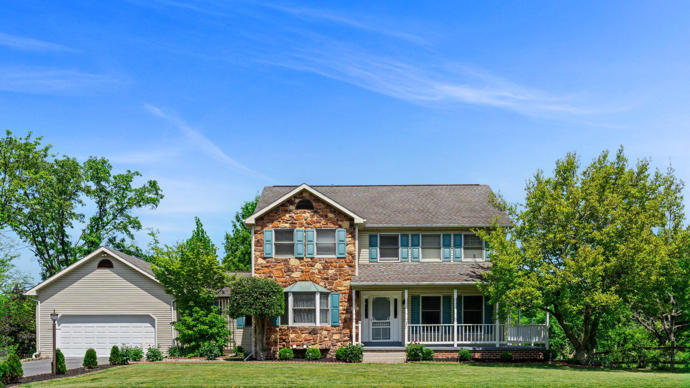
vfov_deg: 36.4
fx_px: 589
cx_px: 343
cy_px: 198
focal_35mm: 32
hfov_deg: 60.7
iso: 100
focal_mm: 30.2
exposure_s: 1/320
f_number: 8
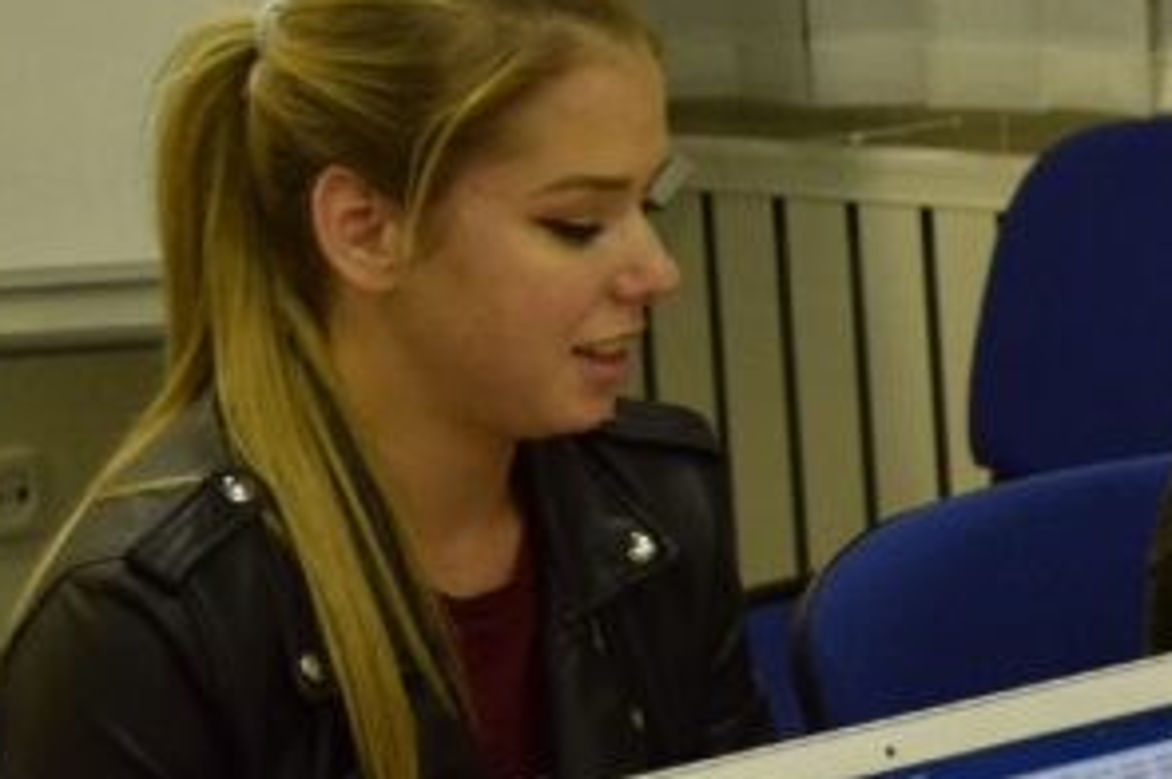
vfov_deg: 6.3
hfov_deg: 9.4
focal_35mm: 219
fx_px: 7122
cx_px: 1029
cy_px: 360
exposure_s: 1/80
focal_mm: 42
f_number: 4.8
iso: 400
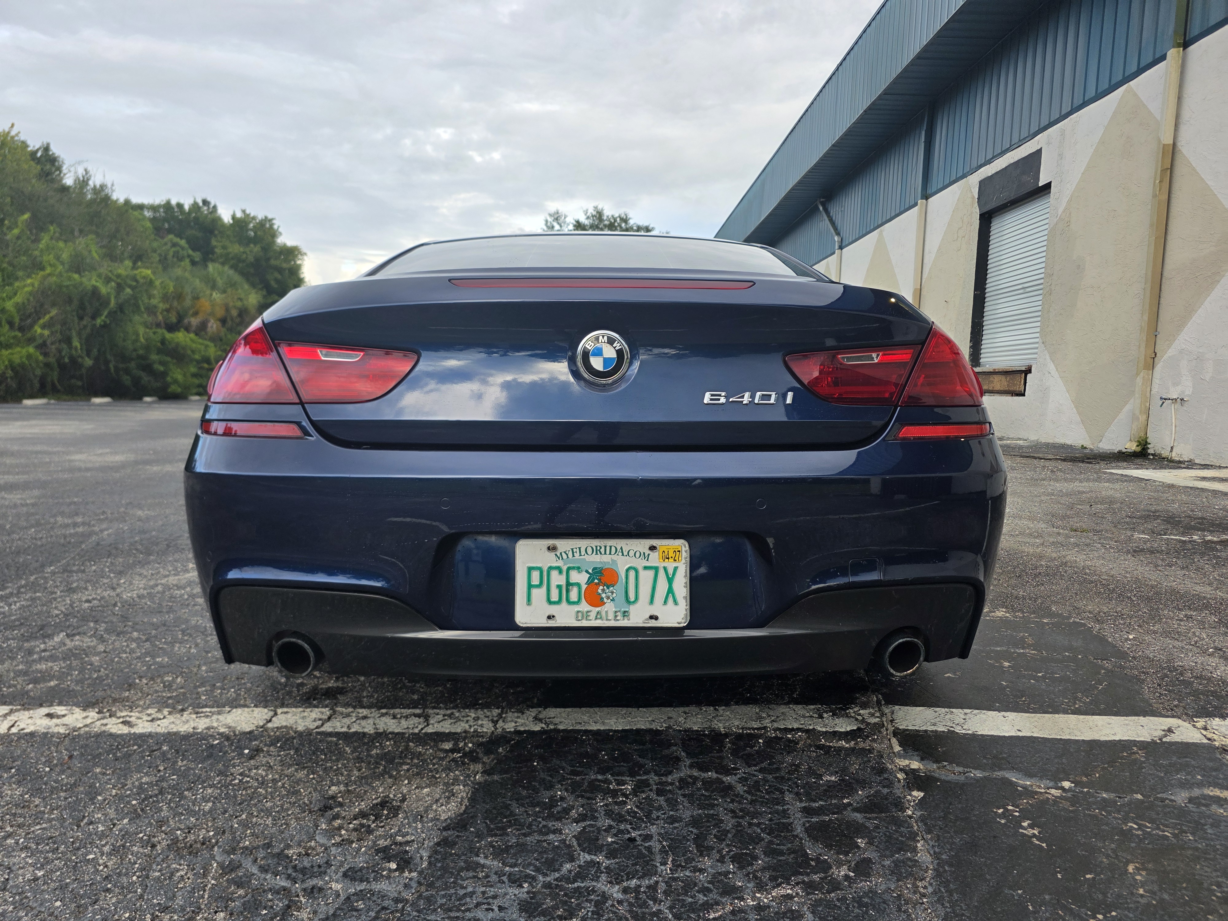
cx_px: 614
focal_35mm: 23
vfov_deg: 58.9
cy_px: 460
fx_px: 816
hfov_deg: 73.9
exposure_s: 1/180
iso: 80
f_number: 1.7
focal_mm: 6.3
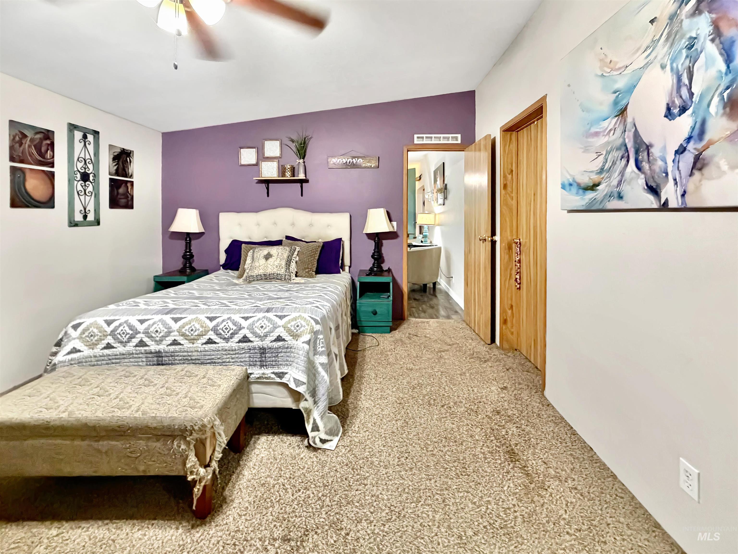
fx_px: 298
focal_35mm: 14
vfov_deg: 85.7
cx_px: 369
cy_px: 277
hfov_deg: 102.1
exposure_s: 1/60
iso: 1000
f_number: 2.2
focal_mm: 2.22
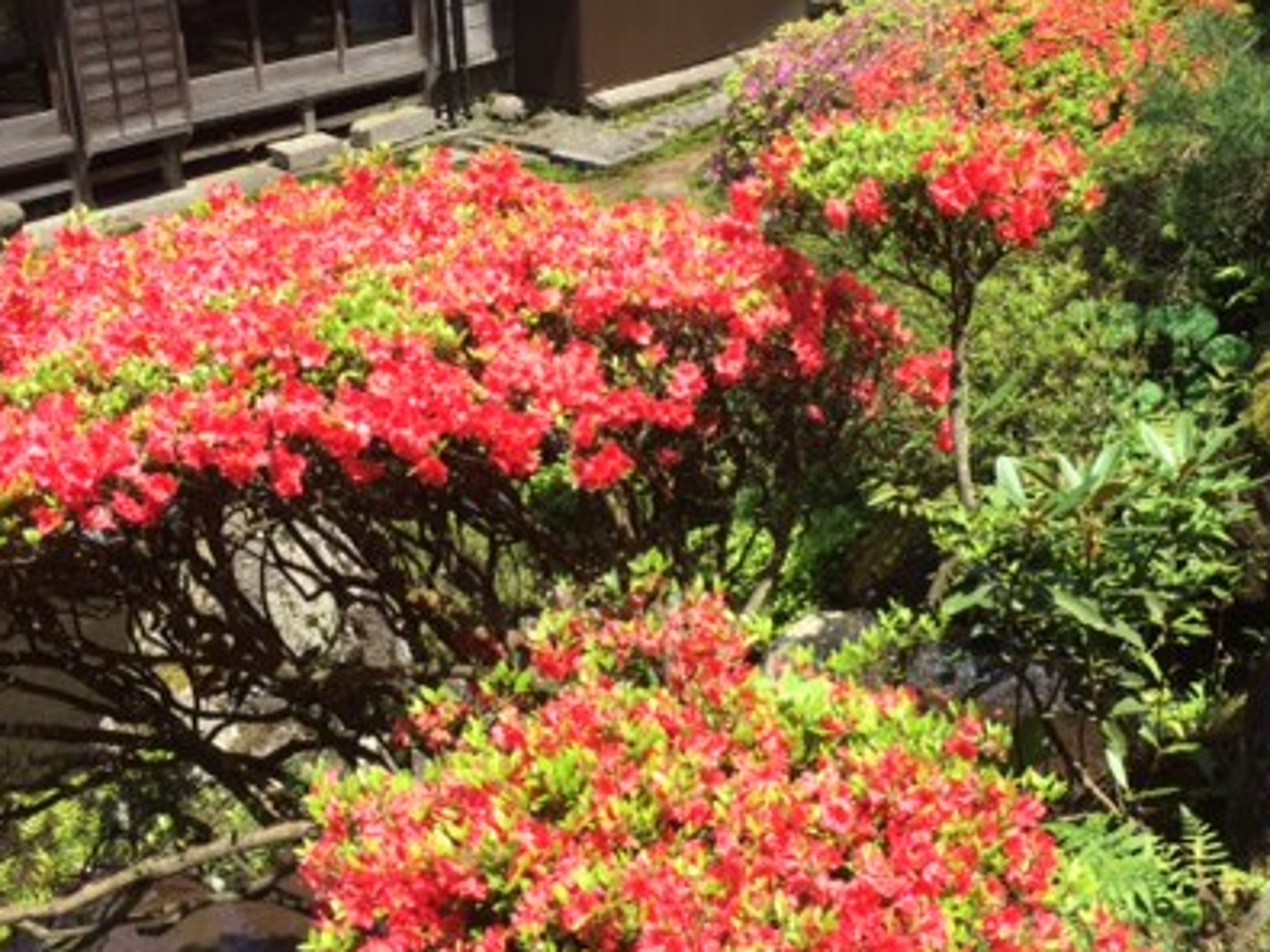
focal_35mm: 47
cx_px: 701
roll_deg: -0.5
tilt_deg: -23.7
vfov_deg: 30.8
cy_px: 402
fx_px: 1724
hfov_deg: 40.4
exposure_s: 1/820
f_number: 2.2
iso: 32
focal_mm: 4.15
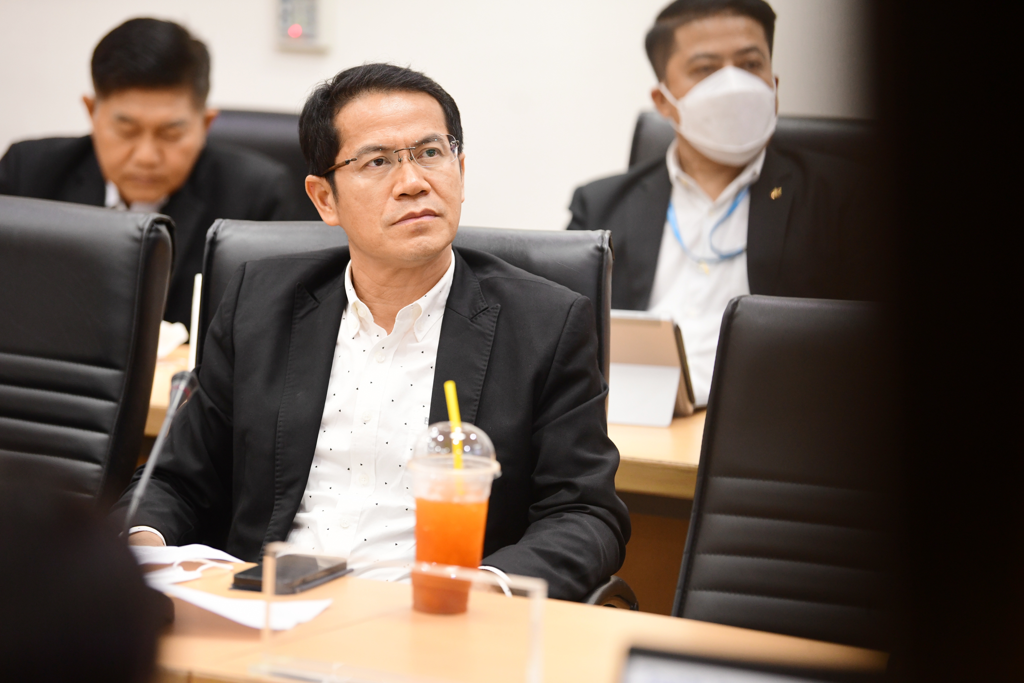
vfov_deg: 9.1
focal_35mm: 150
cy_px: 342
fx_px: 4266
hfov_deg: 13.7
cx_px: 512
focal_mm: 150
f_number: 2.8
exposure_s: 1/160
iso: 1600
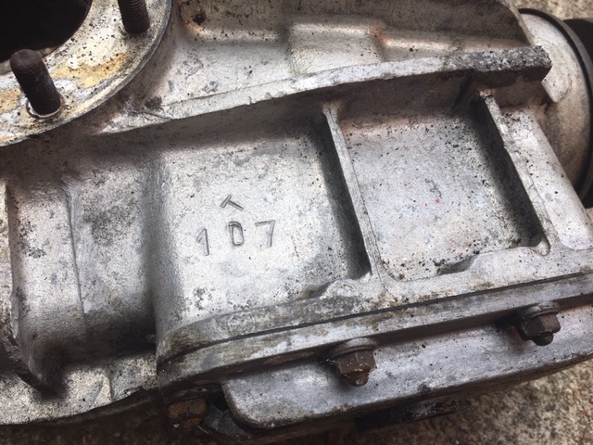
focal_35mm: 29
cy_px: 222
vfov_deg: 48.2
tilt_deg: -68.3
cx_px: 296
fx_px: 497
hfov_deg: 61.7
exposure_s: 1/298
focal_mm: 4.15
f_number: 2.2
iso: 25
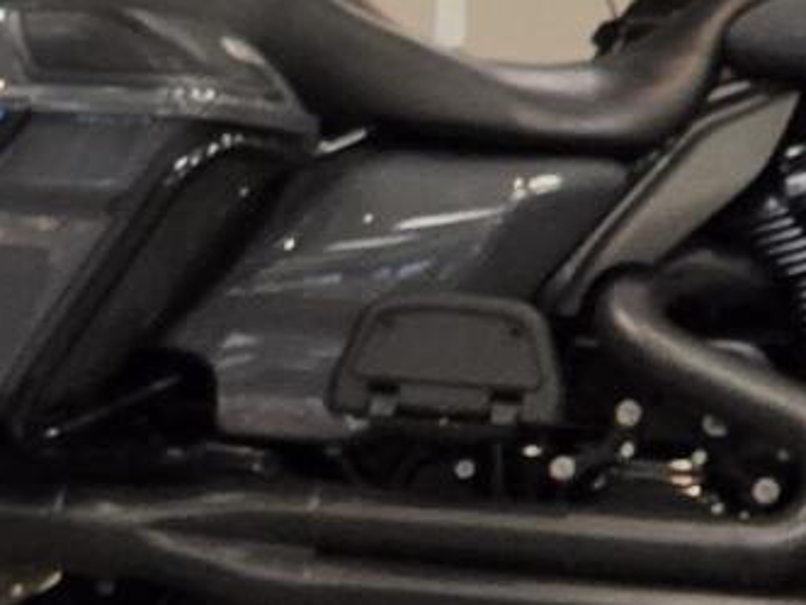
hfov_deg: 4.7
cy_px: 926
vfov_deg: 3.6
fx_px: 9686
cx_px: -920
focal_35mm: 416
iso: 250
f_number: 2.4
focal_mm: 7
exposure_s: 1/120
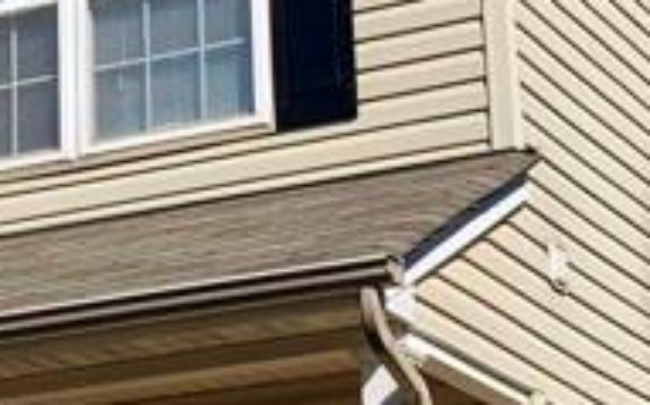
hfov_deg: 14.0
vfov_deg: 8.8
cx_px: 58
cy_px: 92
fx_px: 2619
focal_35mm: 148
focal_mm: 4.25
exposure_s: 1/2421
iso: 25
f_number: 1.8
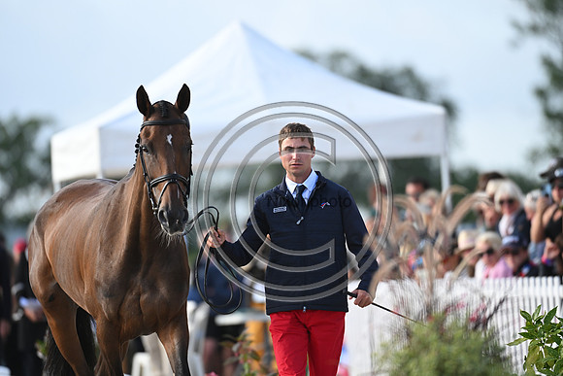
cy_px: 188
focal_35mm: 400
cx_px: 282
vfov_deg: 3.4
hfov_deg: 5.2
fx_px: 6257
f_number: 5
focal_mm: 400
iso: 900
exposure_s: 1/1600
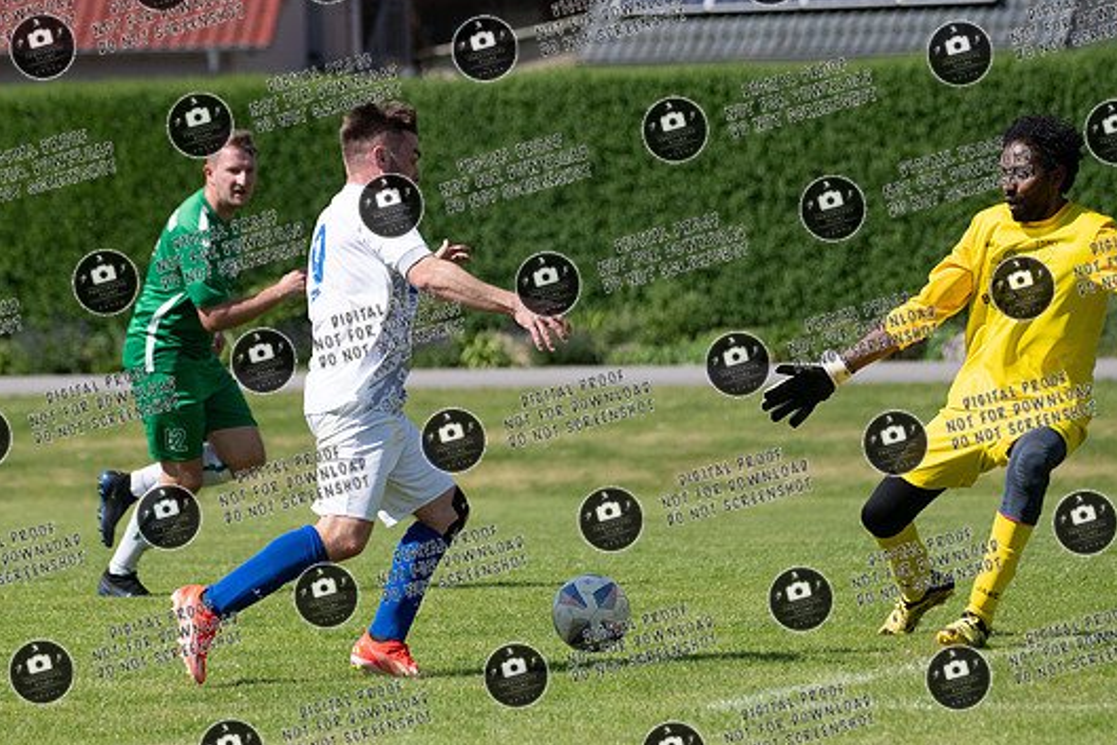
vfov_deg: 5.1
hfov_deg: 7.7
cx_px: 455
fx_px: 8317
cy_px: 365
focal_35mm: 268
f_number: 5.6
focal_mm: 200
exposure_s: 1/8000
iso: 1250
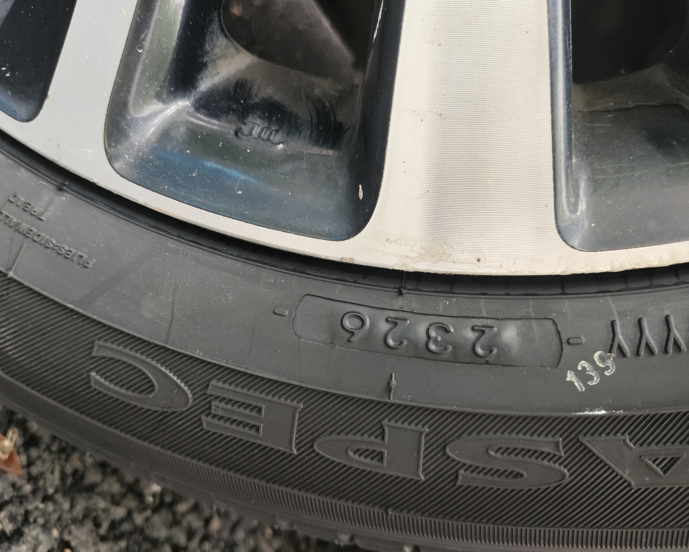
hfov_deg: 64.1
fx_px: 551
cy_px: 270
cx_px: 339
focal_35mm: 27
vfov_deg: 53.2
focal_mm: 4.71
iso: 461
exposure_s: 1/200
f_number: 1.79
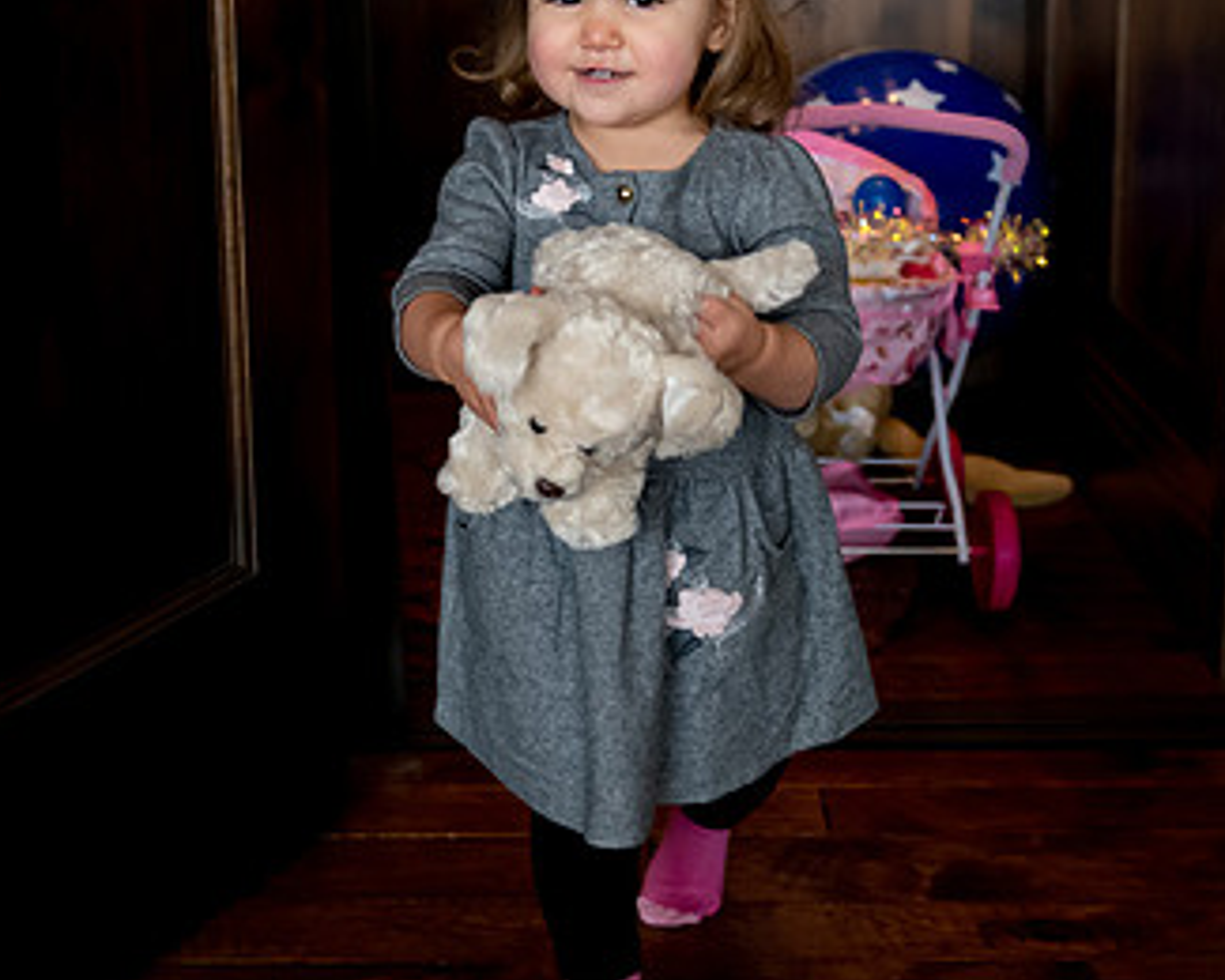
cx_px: 582
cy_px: 294
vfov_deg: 22.7
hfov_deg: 28.3
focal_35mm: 67
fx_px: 2429
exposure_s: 1/250
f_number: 2.8
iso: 1600
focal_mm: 31
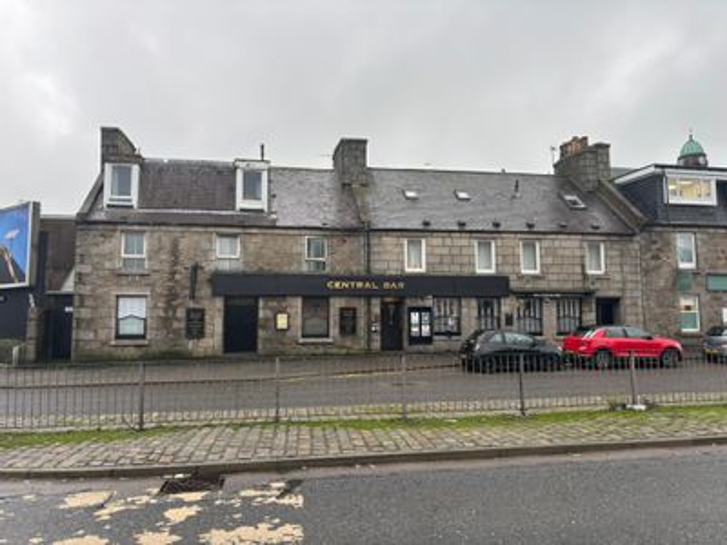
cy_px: 272
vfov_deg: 53.1
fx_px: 546
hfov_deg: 67.3
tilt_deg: +3.9
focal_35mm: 26
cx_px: 364
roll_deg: +0.1
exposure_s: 1/246
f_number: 1.6
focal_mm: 5.96
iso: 40
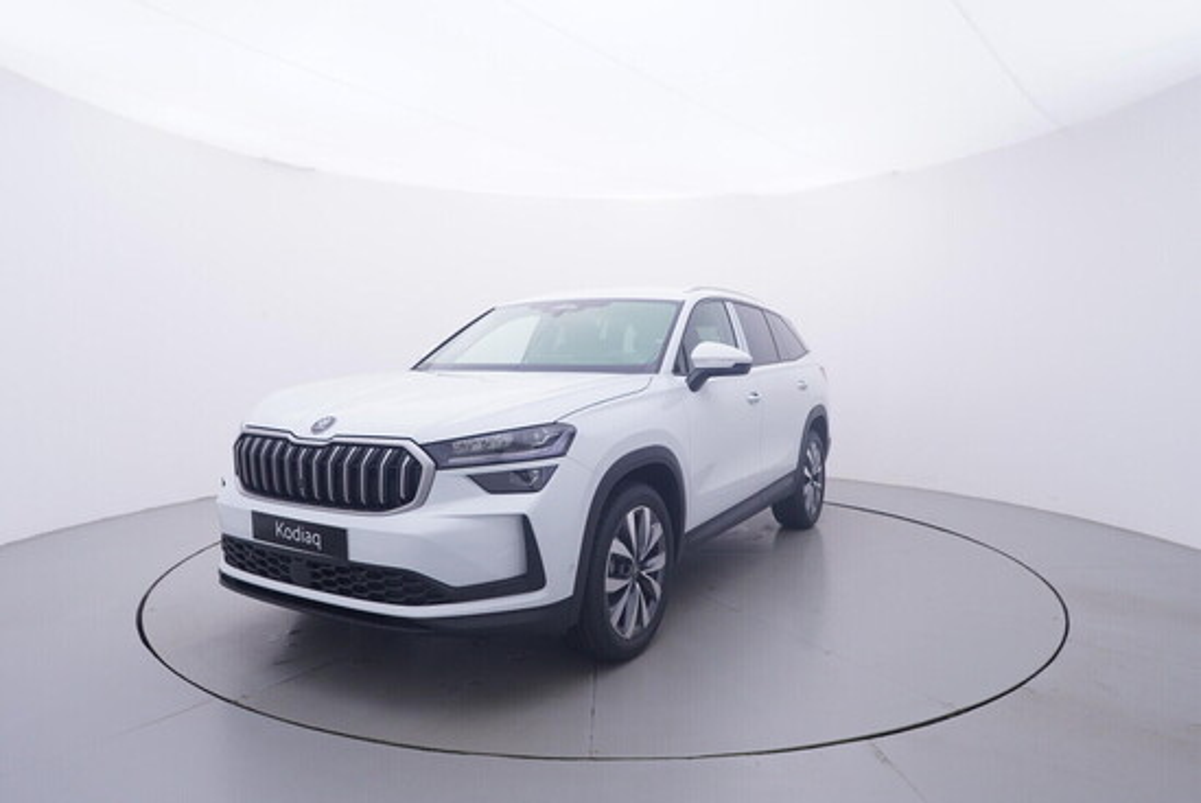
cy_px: 402
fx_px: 751
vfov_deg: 56.2
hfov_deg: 77.3
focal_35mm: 22
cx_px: 600
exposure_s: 1/80
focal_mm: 15
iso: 200
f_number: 5
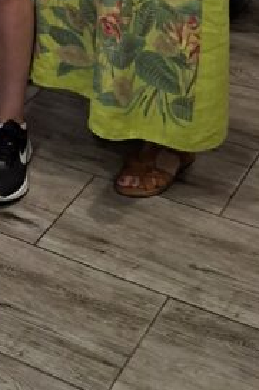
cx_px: -44
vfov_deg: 19.2
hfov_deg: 14.7
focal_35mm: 90
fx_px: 972
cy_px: -228
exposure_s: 1/50
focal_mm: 5.54
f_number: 1.8
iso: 250
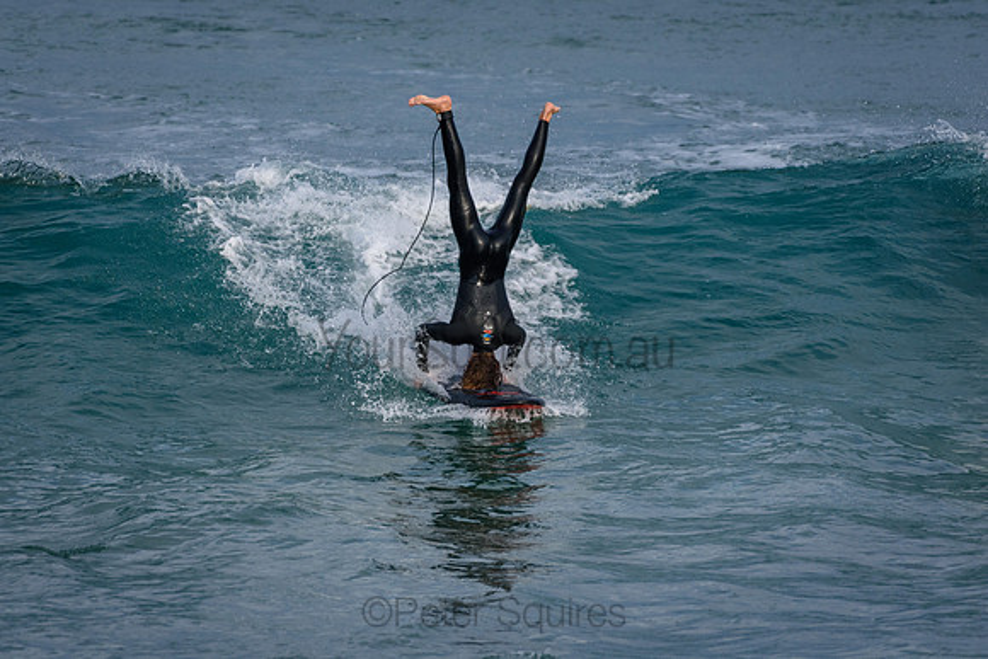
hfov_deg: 2.7
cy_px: 330
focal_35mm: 750
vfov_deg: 1.8
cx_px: 494
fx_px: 20587
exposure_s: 1/2000
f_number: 5.6
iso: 560
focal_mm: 500
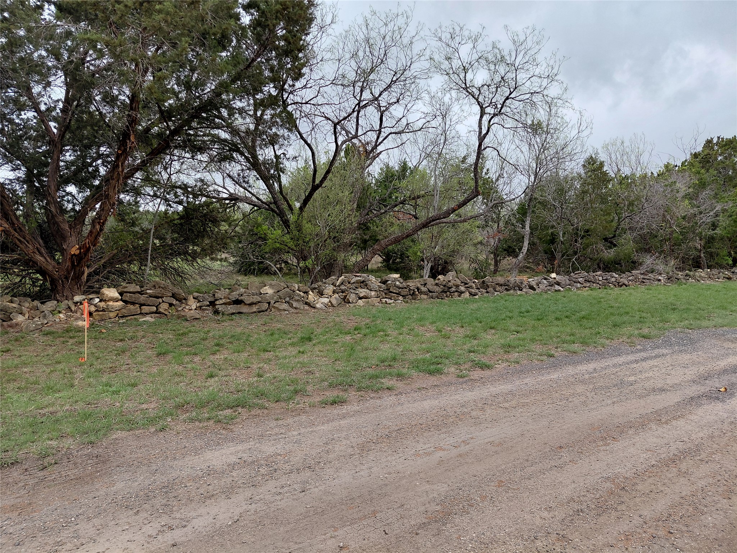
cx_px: 368
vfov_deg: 54.9
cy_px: 276
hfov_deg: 69.4
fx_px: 532
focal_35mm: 25
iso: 50
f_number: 1.8
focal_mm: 4.69
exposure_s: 1/219
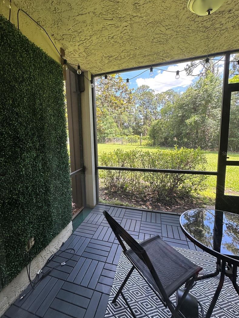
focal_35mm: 16
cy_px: 153
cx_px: 107
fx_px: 147
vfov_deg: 94.4
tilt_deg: -6.8
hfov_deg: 77.9
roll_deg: +1.3
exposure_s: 1/111
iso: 40
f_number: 2.2
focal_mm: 2.22
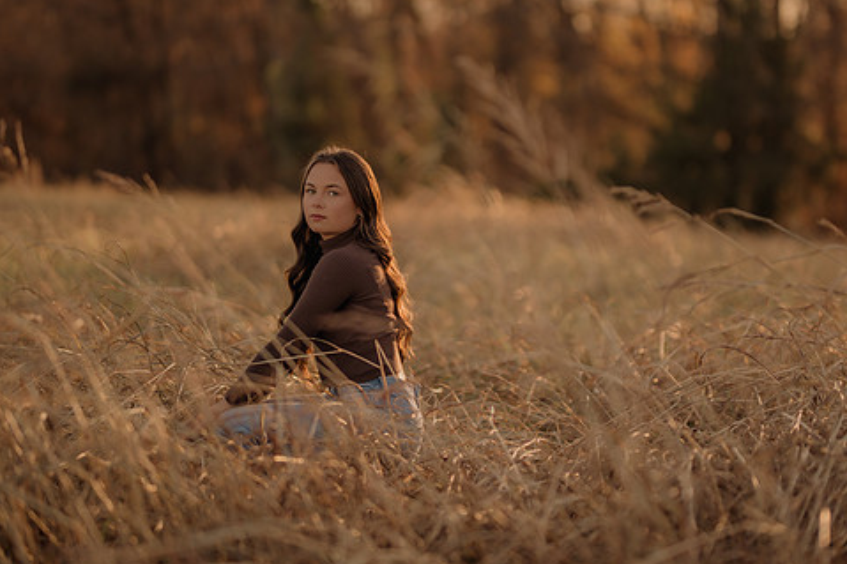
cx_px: 483
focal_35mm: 103
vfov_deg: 13.3
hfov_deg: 19.8
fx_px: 2422
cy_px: 252
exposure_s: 1/1250
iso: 200
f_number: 1.4
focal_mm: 85
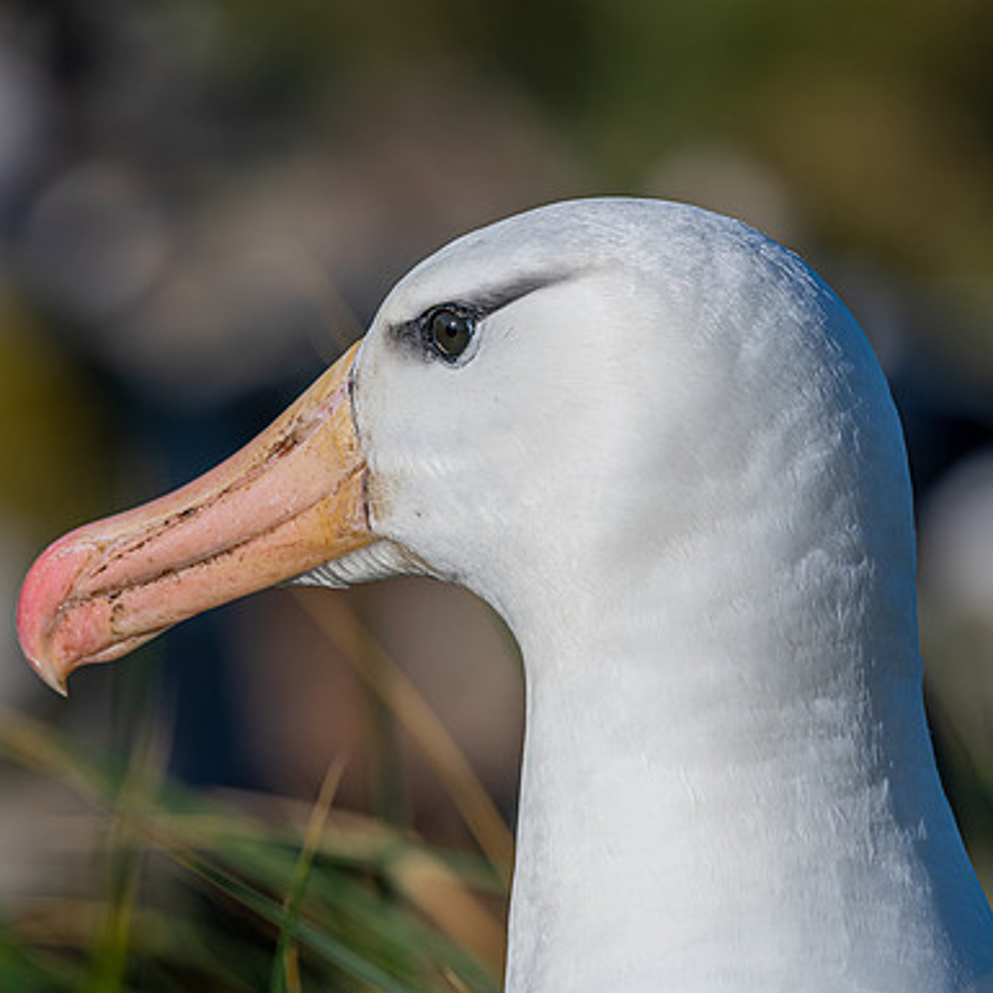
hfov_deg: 4.3
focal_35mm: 411
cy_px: 462
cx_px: 495
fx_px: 13339
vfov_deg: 4.3
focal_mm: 300
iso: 72
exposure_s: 1/640
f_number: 8
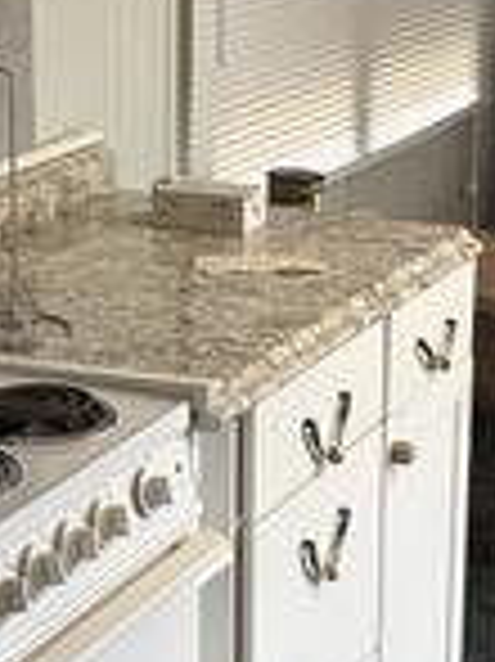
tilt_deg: -12.3
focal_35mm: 106
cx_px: 14
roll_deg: +0.7
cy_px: 225
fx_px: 2024
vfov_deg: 18.5
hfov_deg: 13.8
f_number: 1.6
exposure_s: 1/60
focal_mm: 5.96
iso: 160
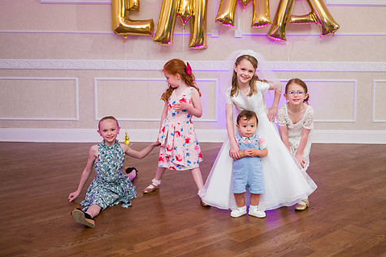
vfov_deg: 29.1
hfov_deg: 42.6
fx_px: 493
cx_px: 230
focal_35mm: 46
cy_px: 102
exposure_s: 1/200
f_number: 3.2
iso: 1250
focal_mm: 38
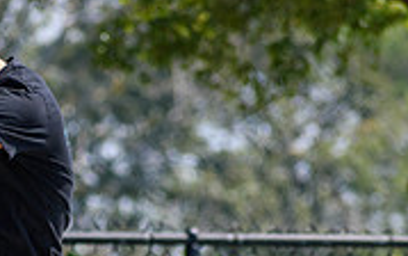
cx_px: -23
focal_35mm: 916
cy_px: 378
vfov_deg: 1.4
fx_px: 10188
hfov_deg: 2.3
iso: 360
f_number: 5.6
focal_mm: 185
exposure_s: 1/2000
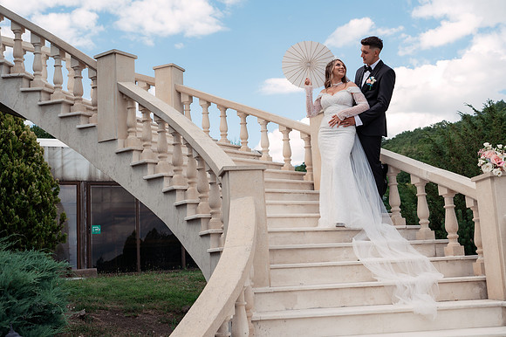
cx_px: 253
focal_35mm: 42
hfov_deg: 46.4
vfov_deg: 31.9
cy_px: 168
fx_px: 590
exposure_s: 1/640
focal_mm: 42
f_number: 4
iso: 160
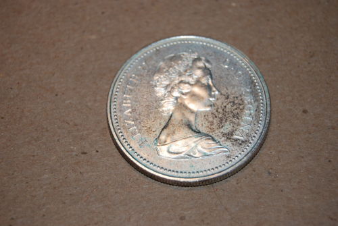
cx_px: 169
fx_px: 776
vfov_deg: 16.6
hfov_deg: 24.6
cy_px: 113
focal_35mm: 82
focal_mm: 55
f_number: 5.6
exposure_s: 1/160
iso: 100
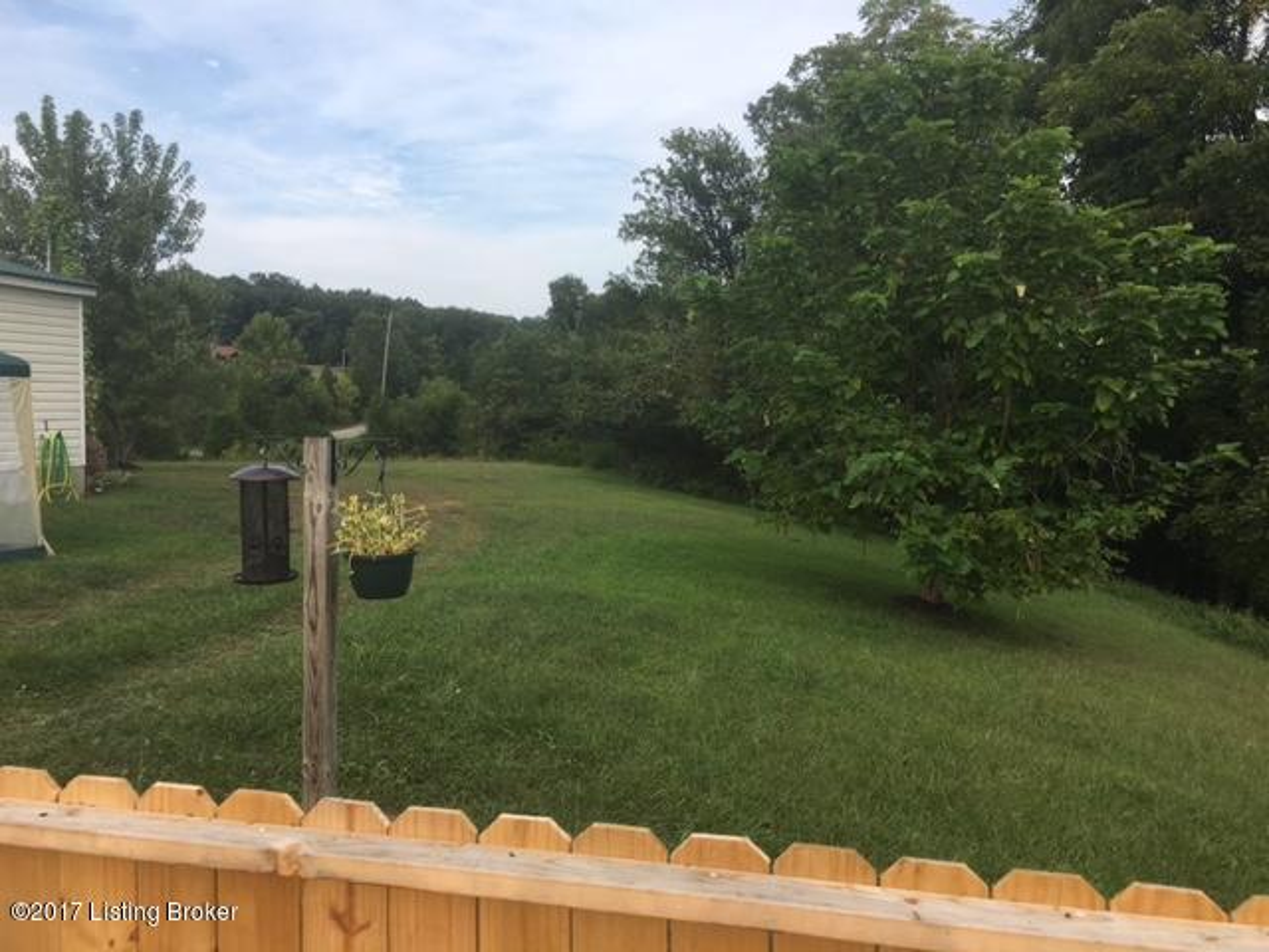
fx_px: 1063
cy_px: 476
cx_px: 634
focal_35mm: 29
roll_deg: -0.7
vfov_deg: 48.2
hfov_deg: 61.7
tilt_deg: -1.8
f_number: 2.2
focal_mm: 4.15
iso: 25
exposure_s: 1/785
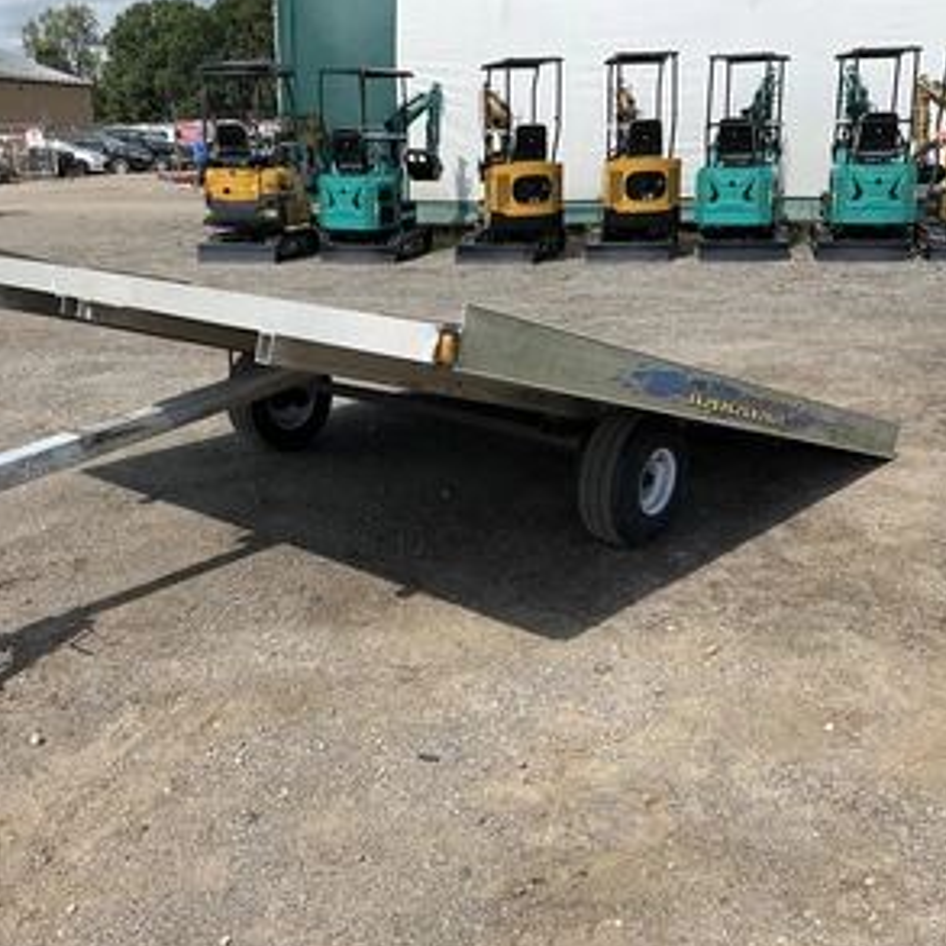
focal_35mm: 35
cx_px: 436
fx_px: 1082
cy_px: 471
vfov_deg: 47.2
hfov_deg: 47.2
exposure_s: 1/1577
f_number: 1.8
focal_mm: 3
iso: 25
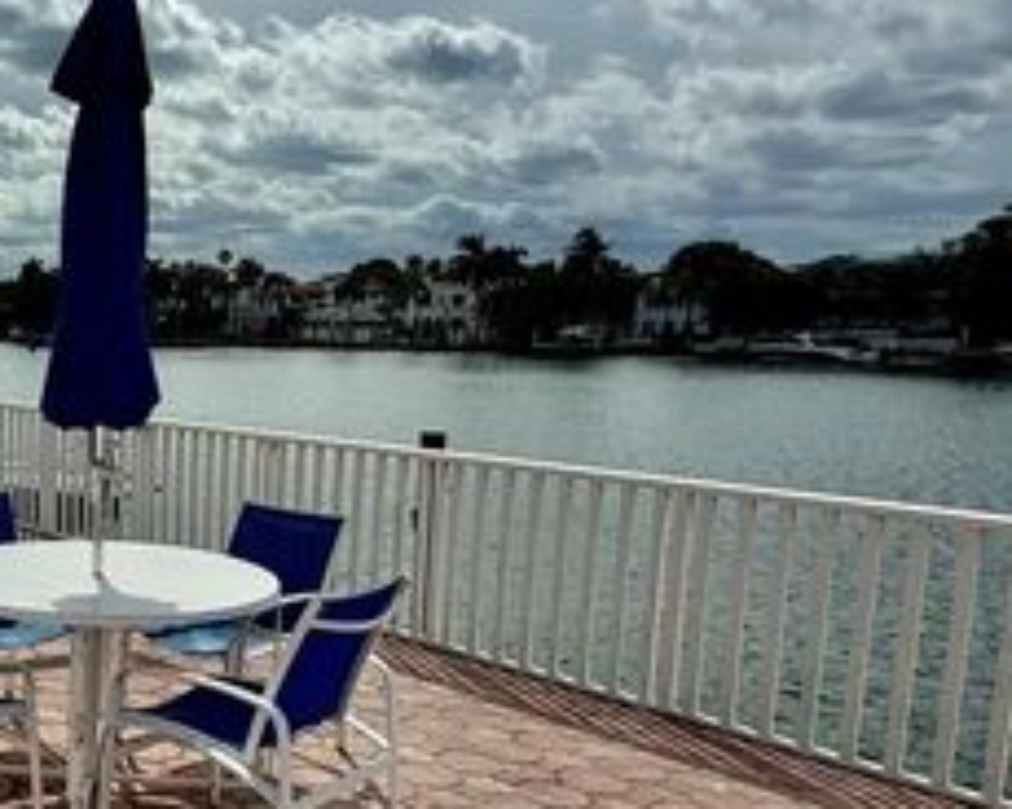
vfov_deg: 38.9
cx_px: 40
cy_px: 497
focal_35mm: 38
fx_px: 1138
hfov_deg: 42.5
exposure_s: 1/2976
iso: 20
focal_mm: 2.22
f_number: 2.2
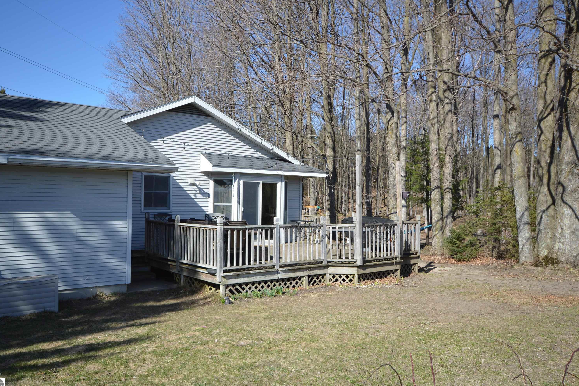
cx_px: 292
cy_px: 190
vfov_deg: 42.3
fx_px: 499
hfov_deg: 60.3
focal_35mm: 31
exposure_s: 1/200
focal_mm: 20
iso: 100
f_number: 7.1
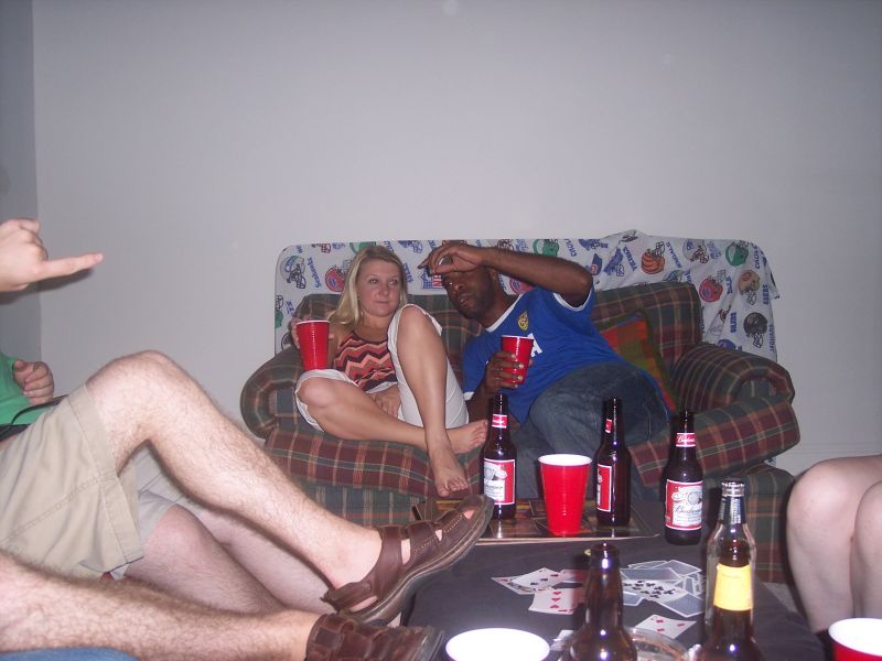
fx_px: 994
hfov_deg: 47.9
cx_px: 441
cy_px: 330
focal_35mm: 39
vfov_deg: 36.8
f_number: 2.8
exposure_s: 1/60
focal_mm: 8
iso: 100
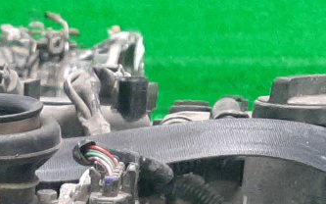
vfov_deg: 9.8
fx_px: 1057
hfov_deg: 16.7
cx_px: -81
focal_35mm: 119
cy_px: 475
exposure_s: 1/50
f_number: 1.7
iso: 228
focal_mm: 3.93
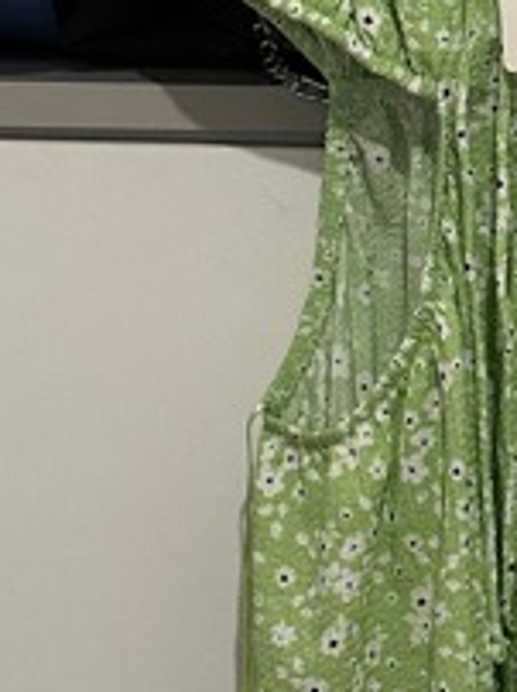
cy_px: 223
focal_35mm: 119
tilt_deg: -8.4
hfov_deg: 12.3
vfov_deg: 16.5
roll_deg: +1.1
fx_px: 2375
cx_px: 503
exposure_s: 1/60
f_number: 1.78
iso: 250
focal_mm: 6.86
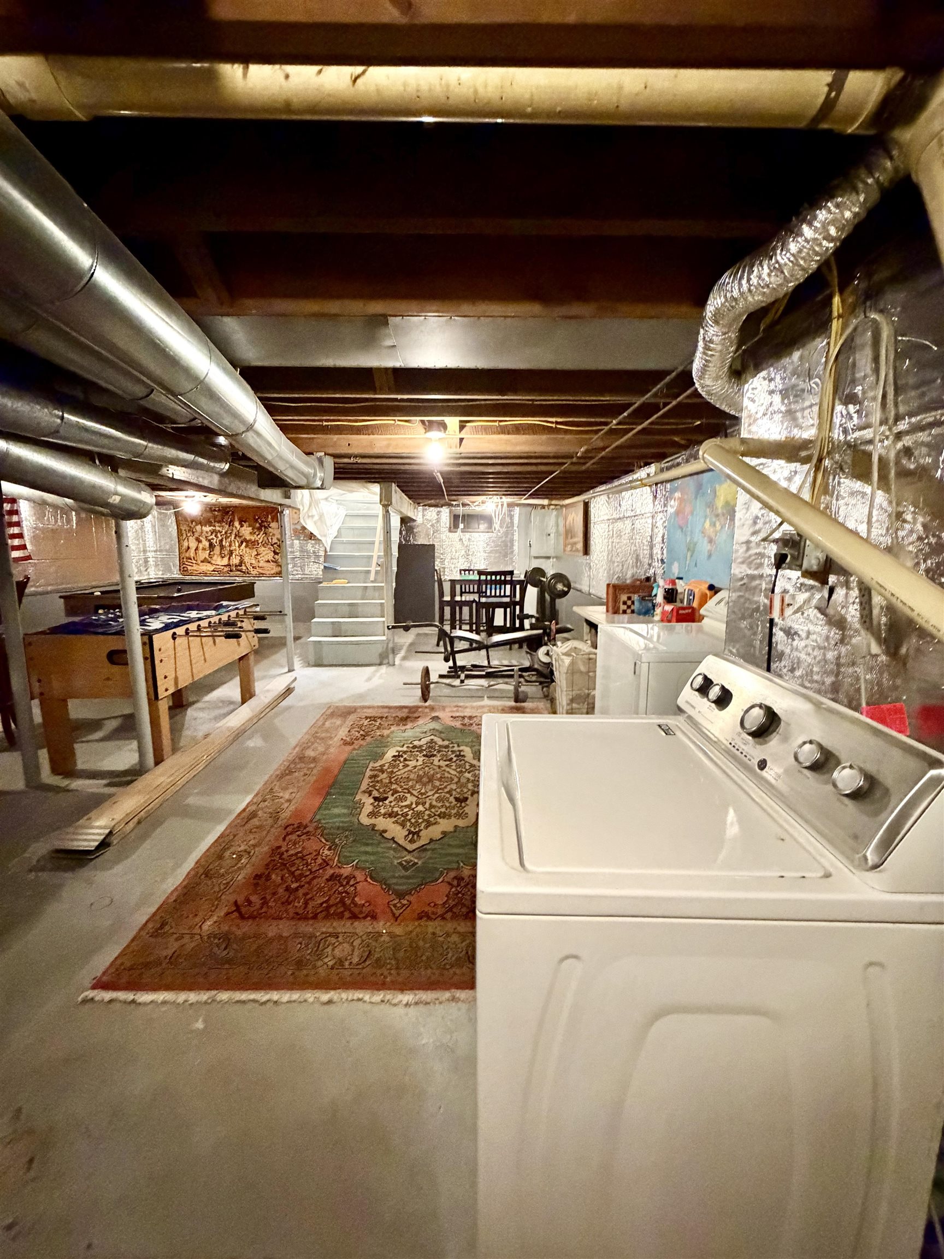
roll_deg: -1.0
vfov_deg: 102.1
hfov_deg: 85.7
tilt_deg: -8.7
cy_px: 630
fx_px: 509
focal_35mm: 14
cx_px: 472
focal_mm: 2.22
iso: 1250
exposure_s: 1/40
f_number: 2.2
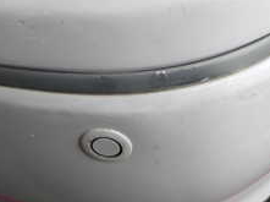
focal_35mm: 68
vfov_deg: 21.0
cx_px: 108
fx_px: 530
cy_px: 9
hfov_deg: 28.5
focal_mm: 4.5
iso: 100
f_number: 2.8
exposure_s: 1/200
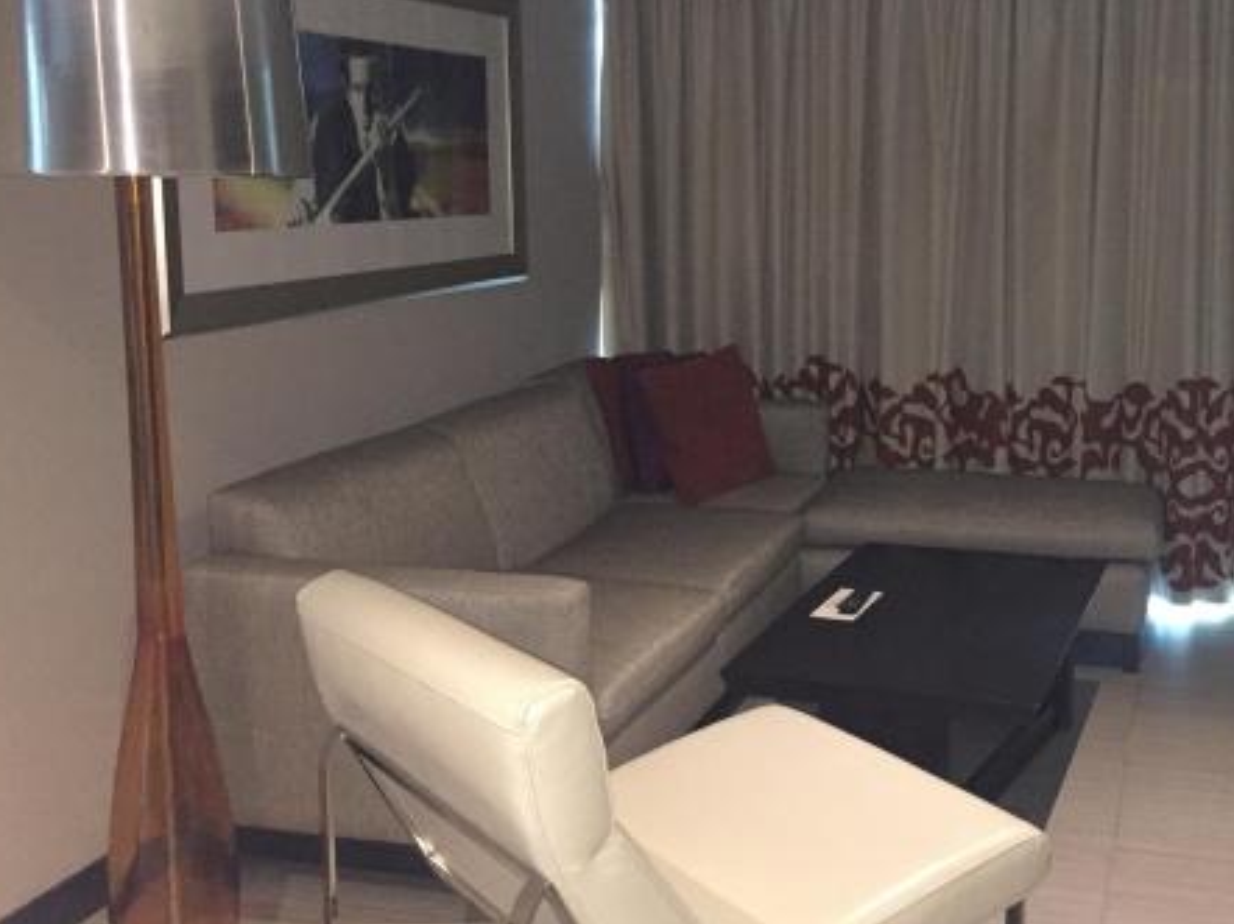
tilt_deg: -9.6
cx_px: 854
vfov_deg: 34.3
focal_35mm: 42
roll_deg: -1.1
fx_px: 1496
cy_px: 391
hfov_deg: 44.0
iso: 400
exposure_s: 1/16
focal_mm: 4.15
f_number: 2.2
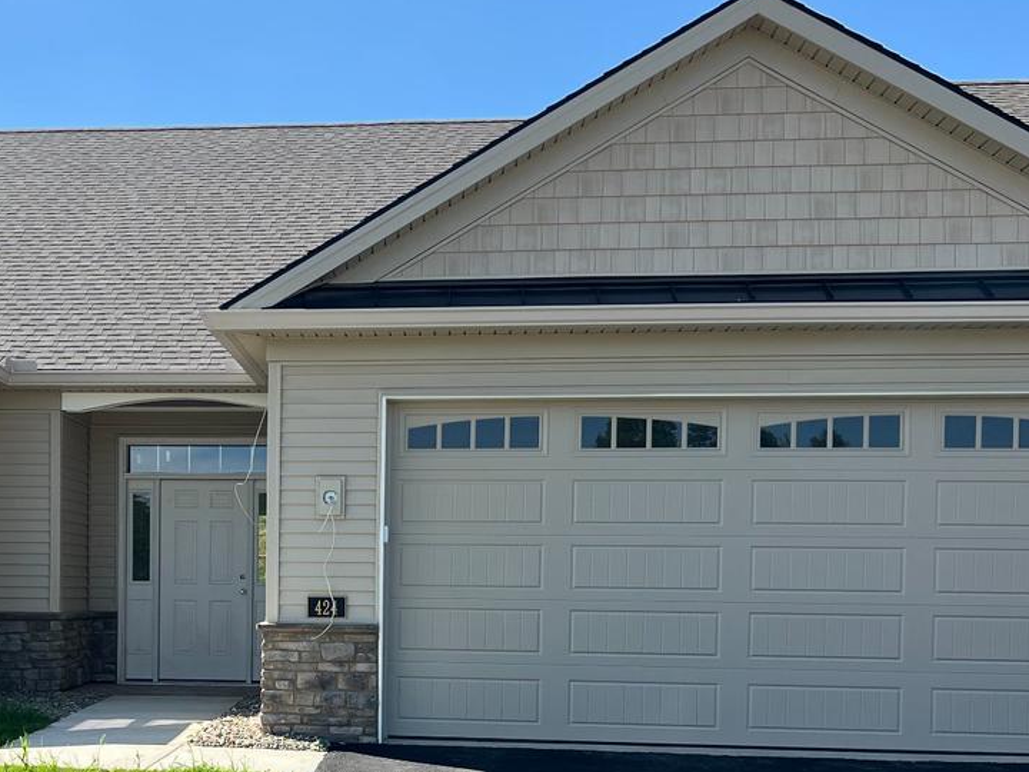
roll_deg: -0.6
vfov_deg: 27.5
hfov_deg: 36.0
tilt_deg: -1.2
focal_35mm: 52
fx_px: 1546
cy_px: 616
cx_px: 266
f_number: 1.5
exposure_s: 1/2695
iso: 50
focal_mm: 5.7
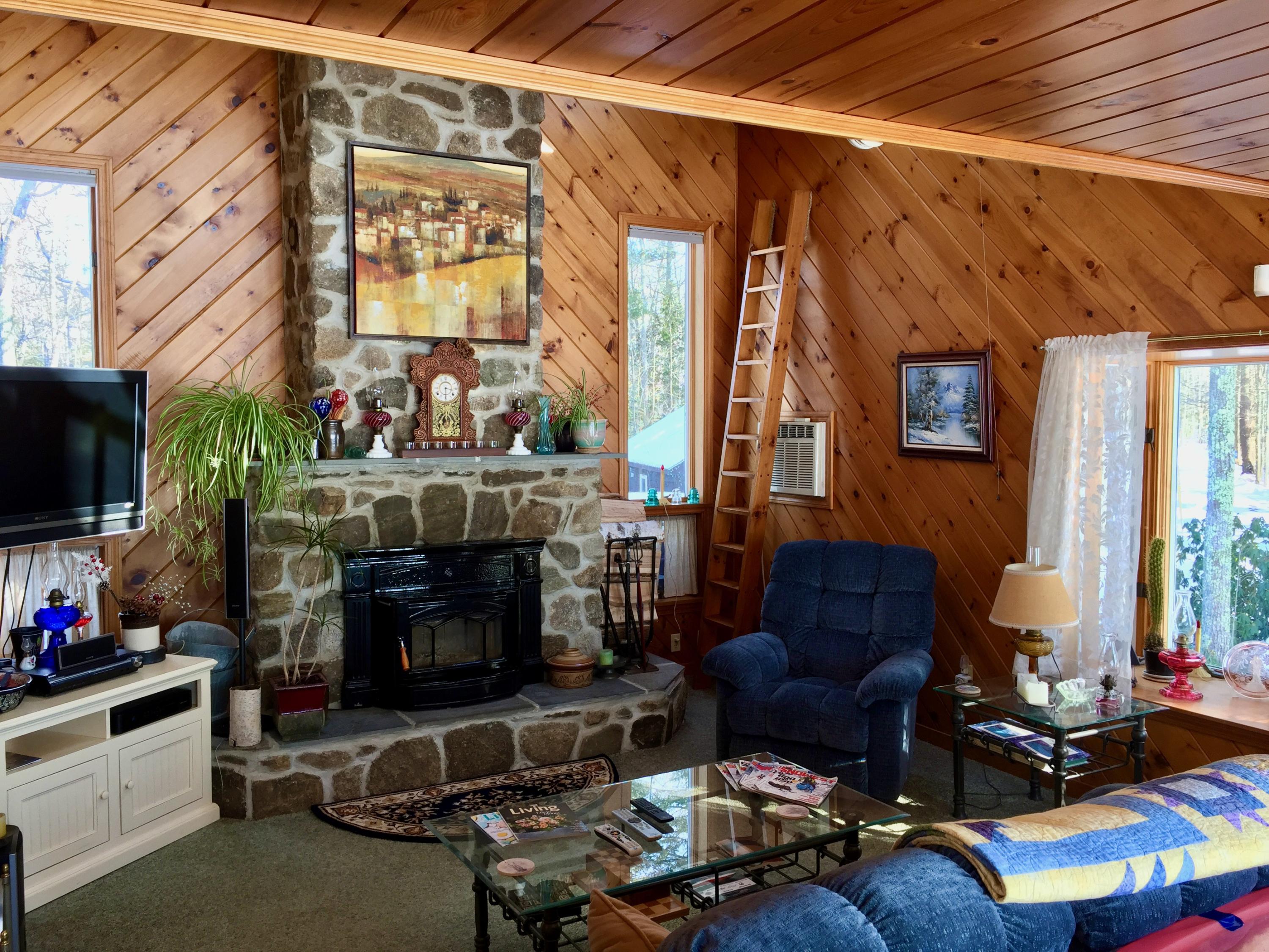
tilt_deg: -2.9
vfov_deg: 48.2
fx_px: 1063
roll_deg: +0.1
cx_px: 634
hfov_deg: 61.7
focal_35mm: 29
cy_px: 476
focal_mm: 4.15
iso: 32
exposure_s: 1/40
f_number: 2.2
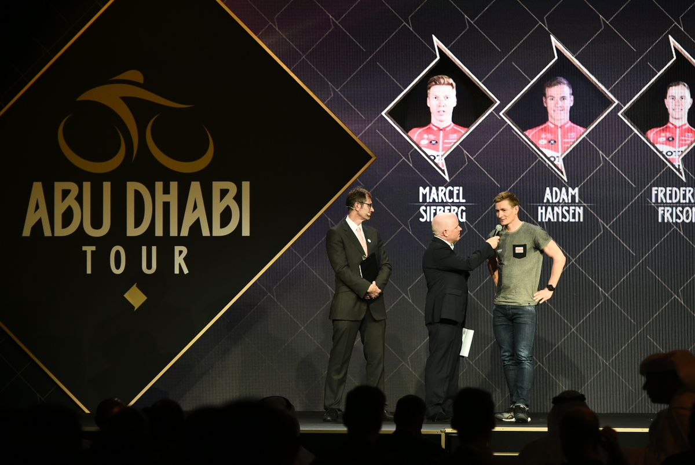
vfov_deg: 9.2
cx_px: 348
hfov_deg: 13.7
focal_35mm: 150
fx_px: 2899
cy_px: 232
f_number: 5.6
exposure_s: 1/200
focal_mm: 150
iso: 2500
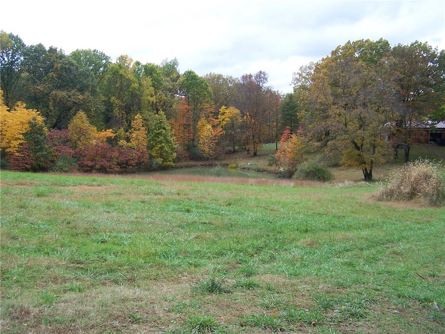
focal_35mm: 38
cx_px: 222
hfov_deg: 49.0
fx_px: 489
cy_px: 167
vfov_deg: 37.7
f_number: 2.8
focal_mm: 6.3
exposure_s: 1/350
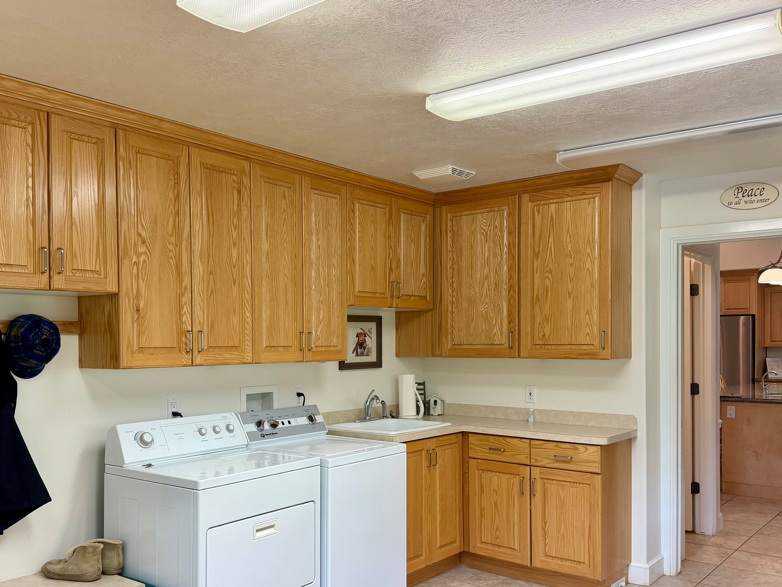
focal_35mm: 33
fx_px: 746
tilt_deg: -1.1
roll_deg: +0.7
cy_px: 351
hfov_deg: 55.2
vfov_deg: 42.8
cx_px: 349
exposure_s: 1/207
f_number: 1.78
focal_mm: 6.76
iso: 125
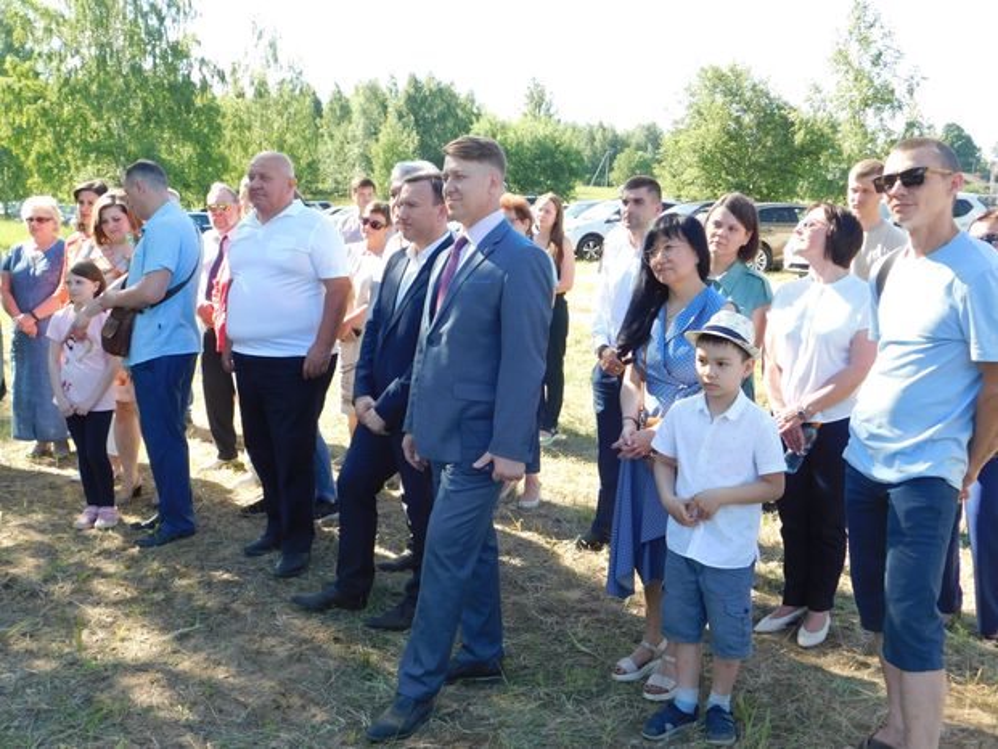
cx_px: 499
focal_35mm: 36
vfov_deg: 39.7
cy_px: 374
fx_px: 1038
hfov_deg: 51.3
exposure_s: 1/200
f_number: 3.5
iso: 125
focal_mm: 6.3
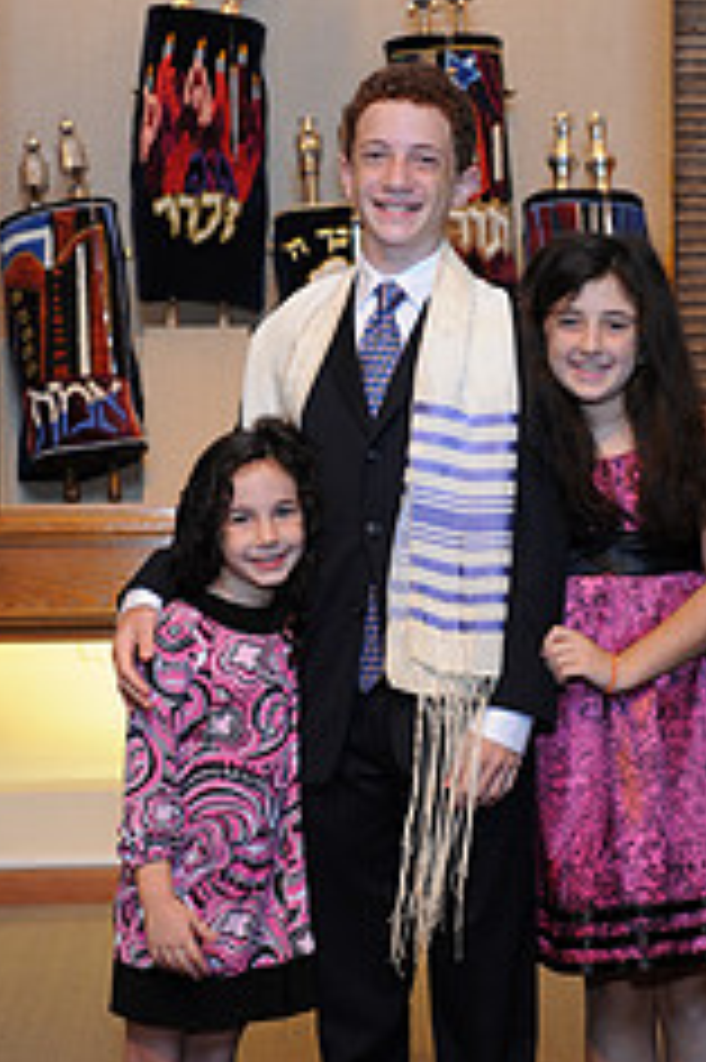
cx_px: 420
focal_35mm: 99
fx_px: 2916
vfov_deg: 20.6
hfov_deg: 13.8
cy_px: 504
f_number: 4.5
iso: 500
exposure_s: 1/50
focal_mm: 52
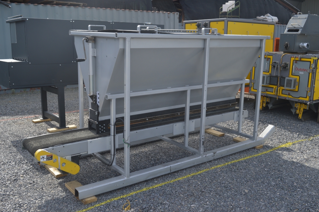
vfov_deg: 35.4
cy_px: 106
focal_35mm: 38
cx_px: 160
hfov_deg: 51.3
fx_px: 332
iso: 100
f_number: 7.1
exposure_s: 1/200
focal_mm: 25
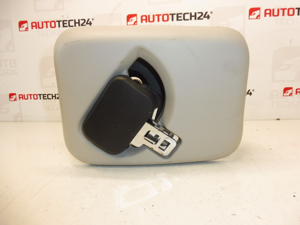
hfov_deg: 71.6
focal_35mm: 24
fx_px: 208
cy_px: 112
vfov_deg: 56.8
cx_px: 150
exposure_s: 1/60
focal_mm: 4.3
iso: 200
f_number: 3.5
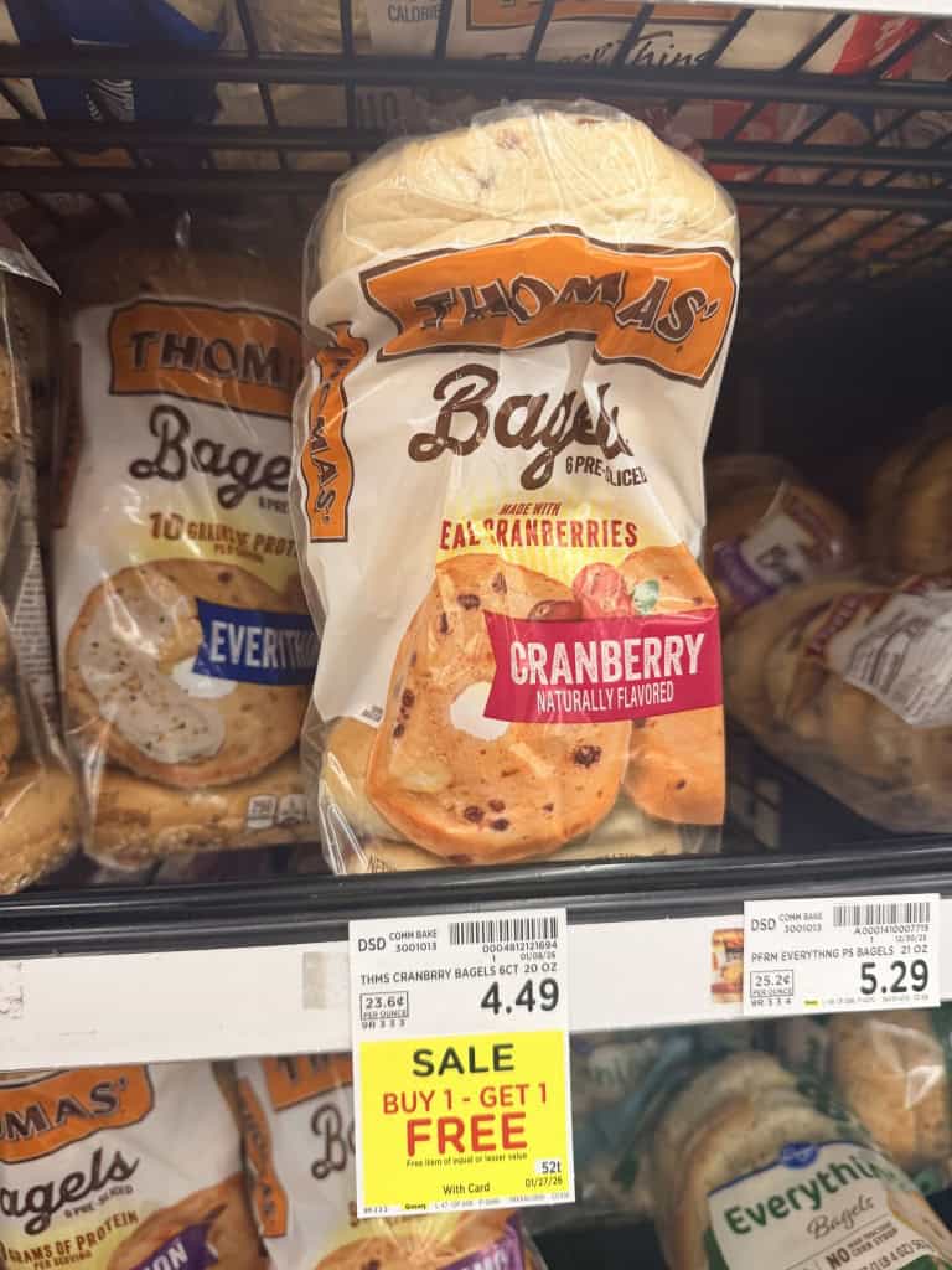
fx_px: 880
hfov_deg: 56.8
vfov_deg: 71.6
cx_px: 476
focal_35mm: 24
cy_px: 635
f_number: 1.8
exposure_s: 1/64
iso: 200
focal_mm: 6.8
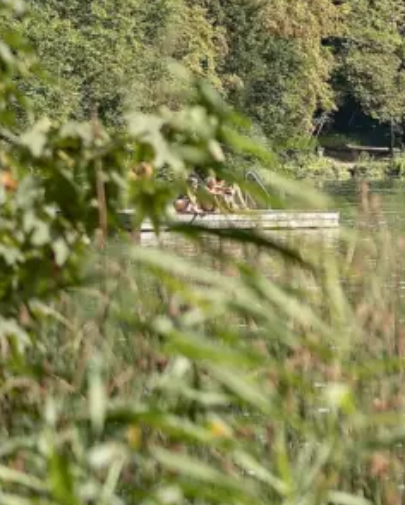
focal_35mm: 345
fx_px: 5158
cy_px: 325
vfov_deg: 5.6
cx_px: 1073
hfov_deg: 4.4
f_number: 2.8
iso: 100
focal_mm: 75
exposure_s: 1/640
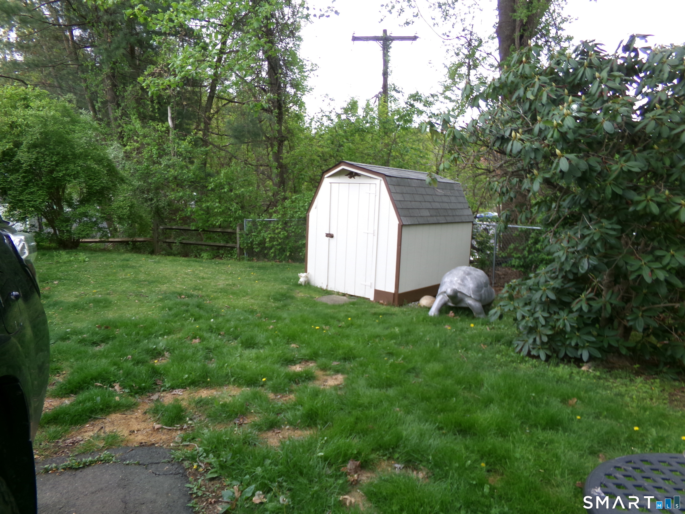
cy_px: 257
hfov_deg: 71.6
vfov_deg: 56.8
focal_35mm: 24
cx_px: 342
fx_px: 475
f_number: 3.7
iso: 100
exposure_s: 1/100
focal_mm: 4.3
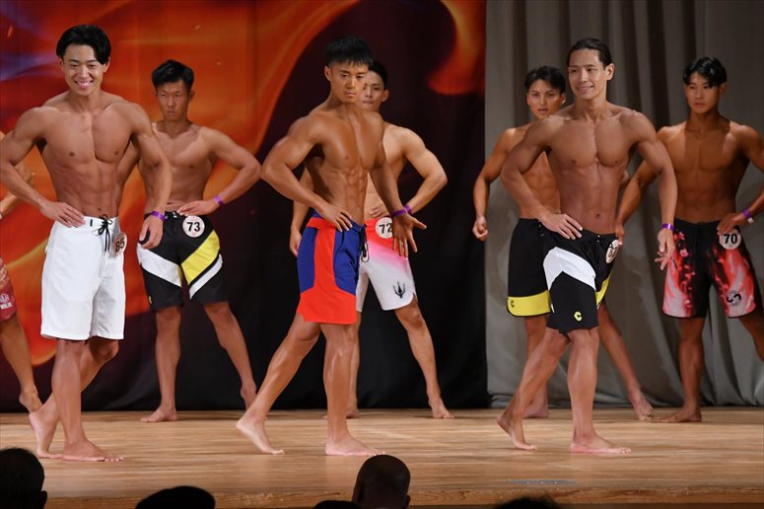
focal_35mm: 255
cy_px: 254
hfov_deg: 8.1
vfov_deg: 5.4
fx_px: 5409
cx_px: 382
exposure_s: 1/400
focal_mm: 170
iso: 3200
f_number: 5.6
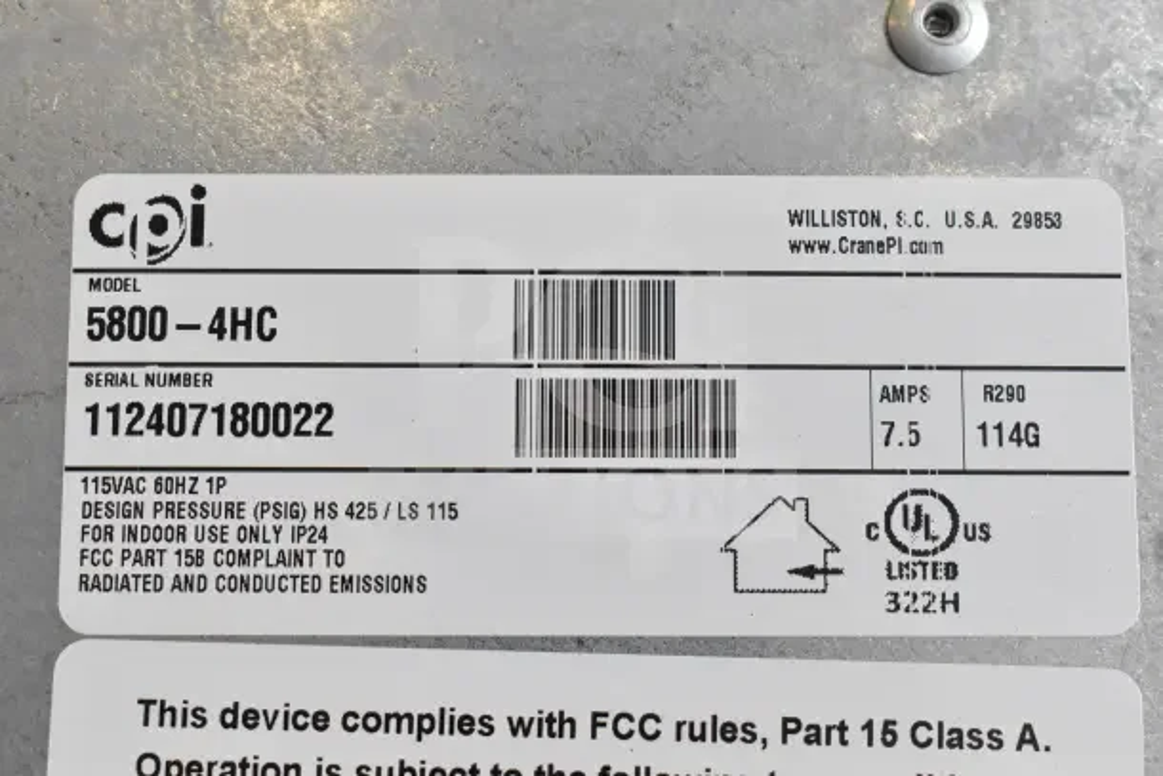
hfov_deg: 31.9
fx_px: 2036
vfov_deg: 21.6
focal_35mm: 63
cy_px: 388
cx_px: 582
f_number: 8
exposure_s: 1/250
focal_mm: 42
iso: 6400
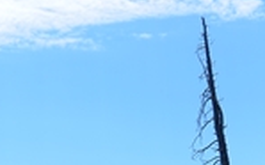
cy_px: 303
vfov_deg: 8.5
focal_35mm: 147
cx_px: -155
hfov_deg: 13.3
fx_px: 1061
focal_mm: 18
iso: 100
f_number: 8
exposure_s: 1/250
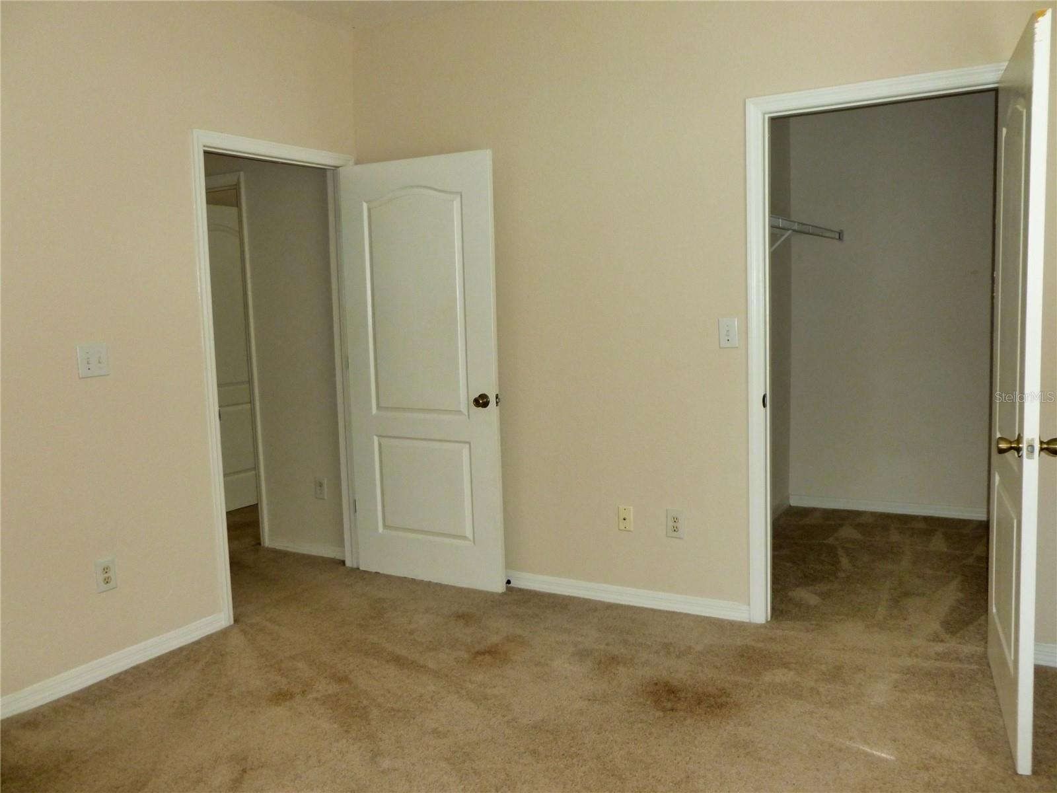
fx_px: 855
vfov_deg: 49.7
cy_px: 396
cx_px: 528
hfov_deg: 63.4
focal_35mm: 28
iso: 200
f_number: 3.3
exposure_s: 1/60
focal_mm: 5
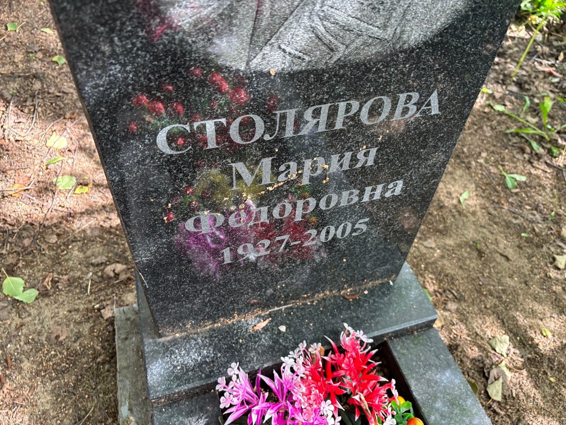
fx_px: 425
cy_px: 212
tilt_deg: -46.5
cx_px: 283
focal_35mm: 26
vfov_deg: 53.1
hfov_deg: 67.3
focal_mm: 5.96
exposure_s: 1/60
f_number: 1.6
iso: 160
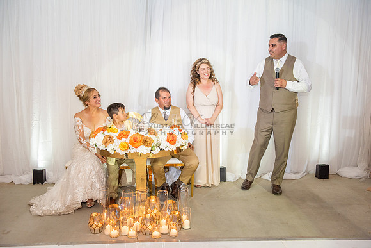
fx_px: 361
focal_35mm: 35
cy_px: 124
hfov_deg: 54.4
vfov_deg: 37.9
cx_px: 186
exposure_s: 1/160
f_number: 4.5
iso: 1000
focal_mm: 35
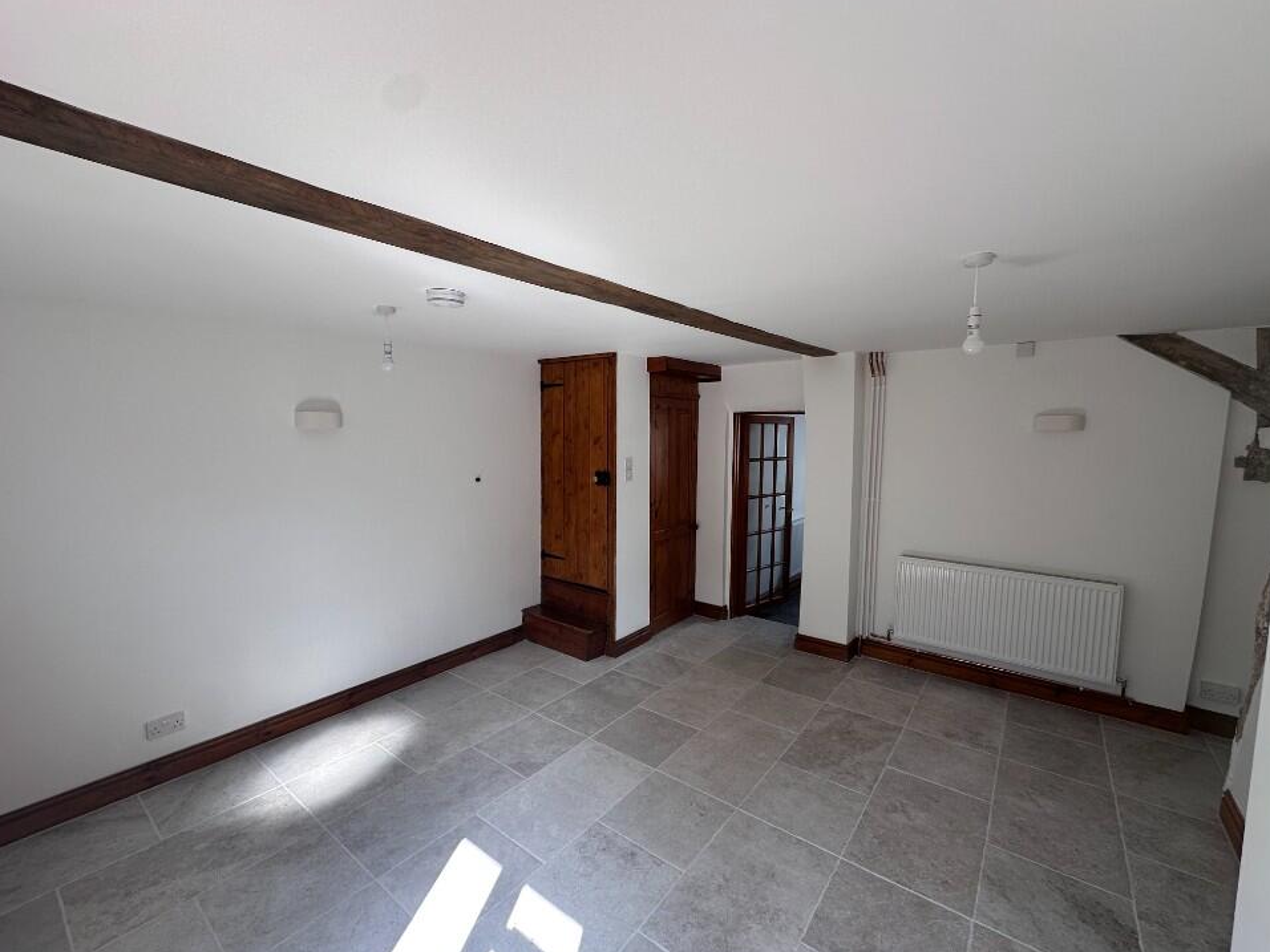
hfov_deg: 98.2
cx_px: 627
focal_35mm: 15
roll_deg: -0.5
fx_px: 550
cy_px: 477
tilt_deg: -5.6
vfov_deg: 81.7
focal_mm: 2.22
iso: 50
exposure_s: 1/99
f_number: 2.2
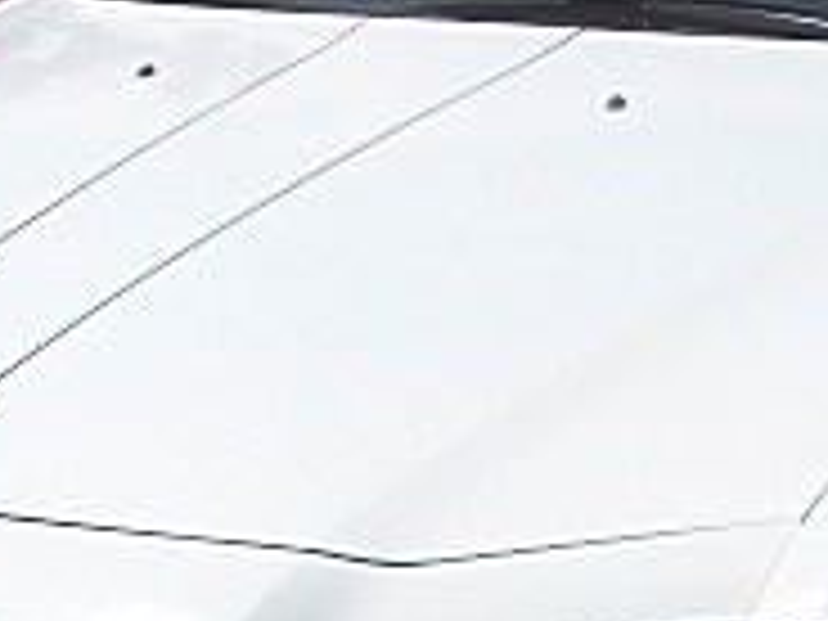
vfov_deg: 11.8
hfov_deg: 15.7
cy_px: 567
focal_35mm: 125
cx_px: 585
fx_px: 2990
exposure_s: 1/200
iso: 50
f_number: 7.9
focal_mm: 6.3
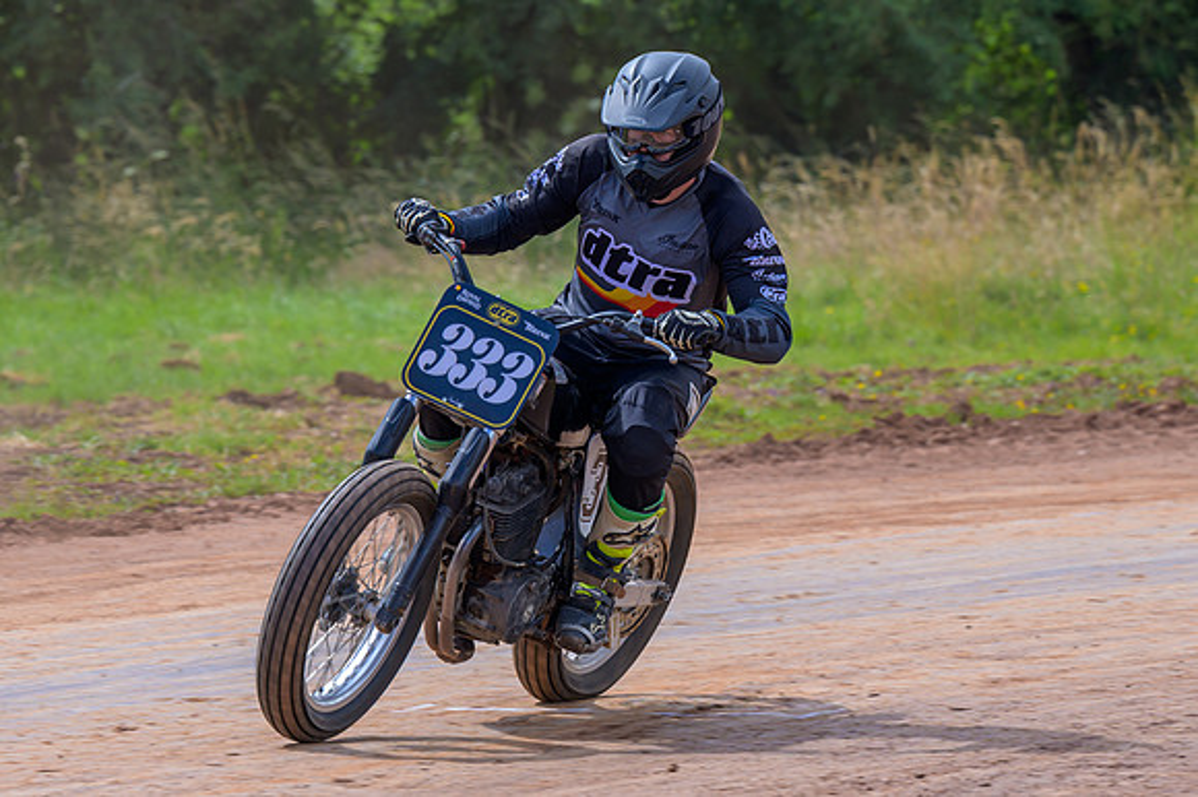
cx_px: 411
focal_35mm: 305
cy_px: 428
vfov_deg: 4.5
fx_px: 10143
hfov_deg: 6.8
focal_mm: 155
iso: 125
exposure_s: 1/500
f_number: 5
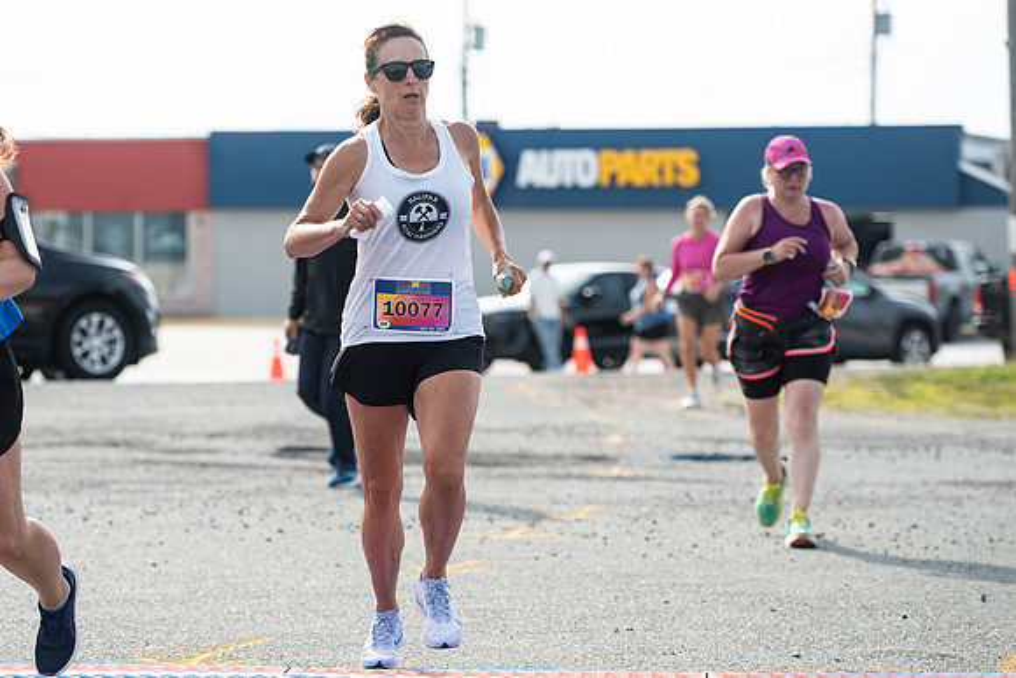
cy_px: 349
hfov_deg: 14.0
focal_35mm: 146
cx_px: 407
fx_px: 4127
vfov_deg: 9.4
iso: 250
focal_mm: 122
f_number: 4.5
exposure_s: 1/1250
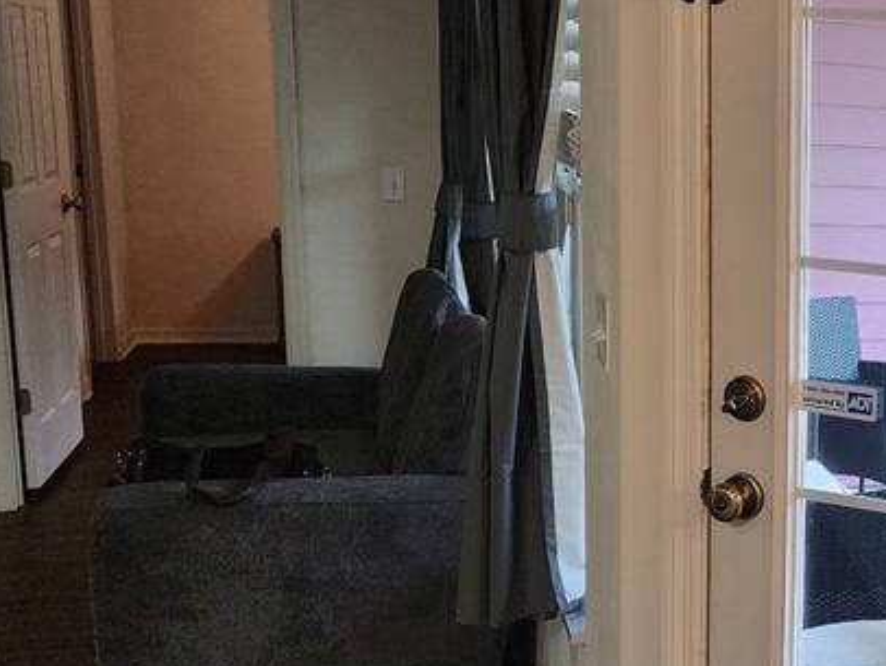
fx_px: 1485
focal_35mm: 58
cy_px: 415
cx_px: 1037
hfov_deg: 29.1
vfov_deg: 25.2
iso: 320
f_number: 1.8
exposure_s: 1/120
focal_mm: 6.4
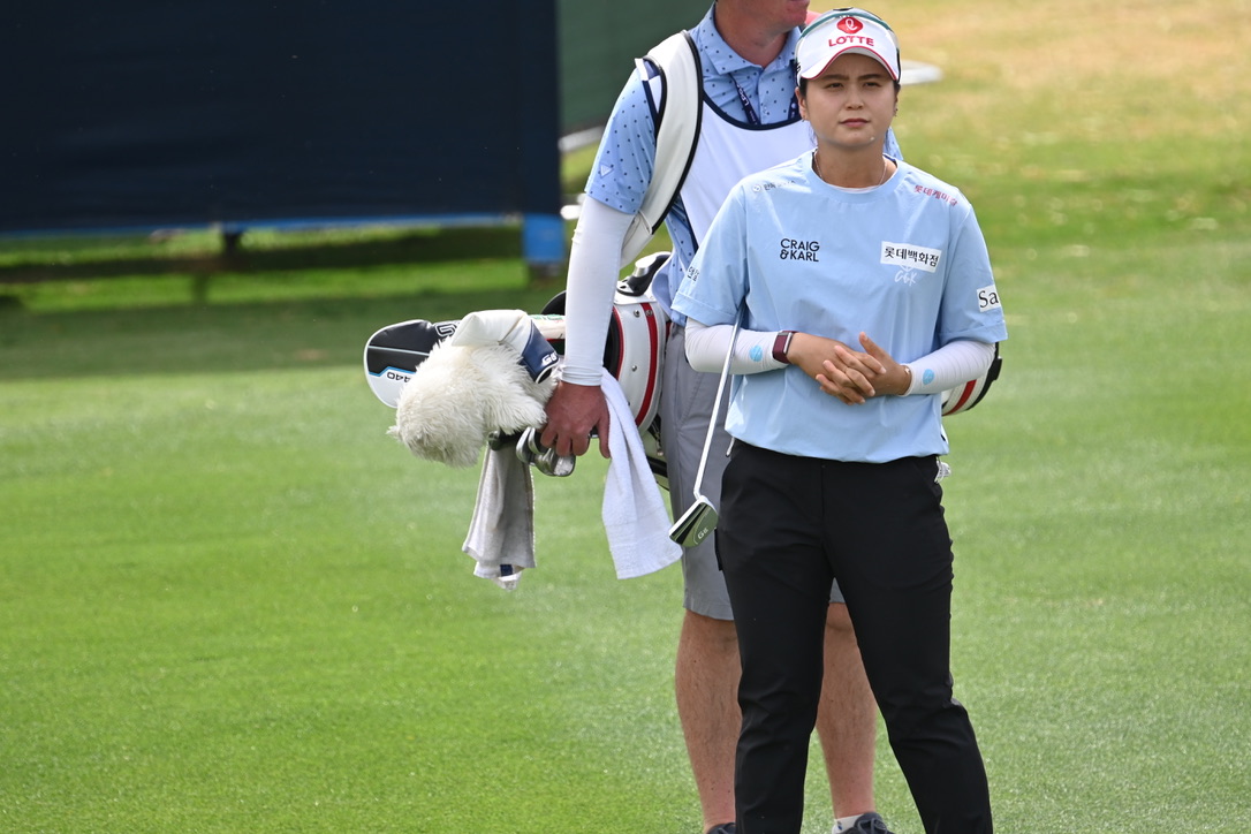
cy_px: 417
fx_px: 20848
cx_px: 626
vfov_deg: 2.3
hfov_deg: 3.4
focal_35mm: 600
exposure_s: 1/640
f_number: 5.6
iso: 200
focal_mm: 400
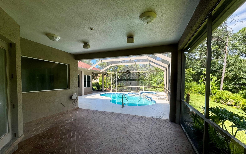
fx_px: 101
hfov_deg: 101.5
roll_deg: -0.1
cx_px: 122
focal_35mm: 15
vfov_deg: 74.5
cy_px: 86
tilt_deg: -2.9
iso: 40
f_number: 2.2
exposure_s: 1/253
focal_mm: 2.22
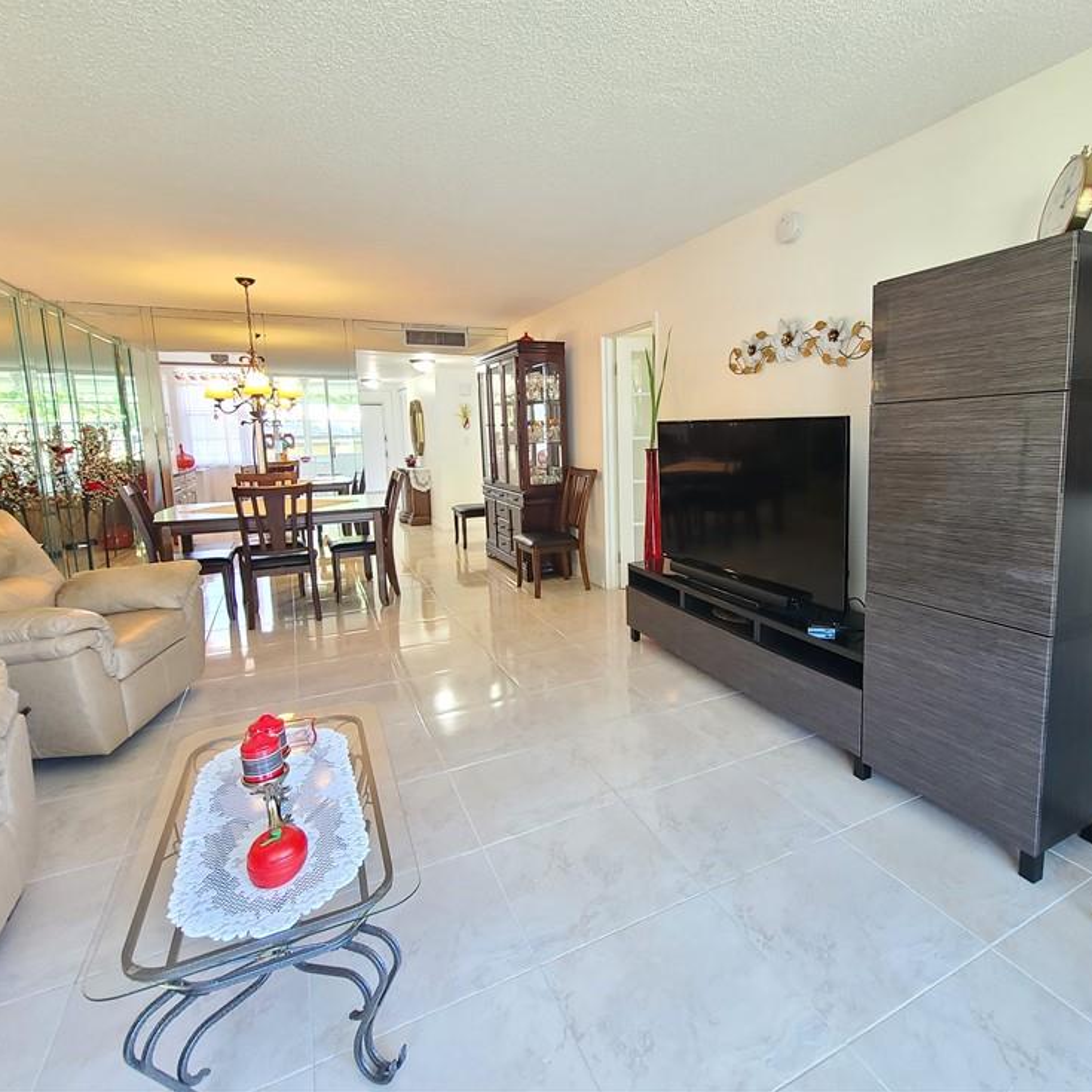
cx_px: 614
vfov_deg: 87.4
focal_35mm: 16
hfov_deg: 87.0
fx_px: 571
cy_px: 523
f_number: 2.2
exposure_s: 1/40
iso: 320
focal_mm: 2.2
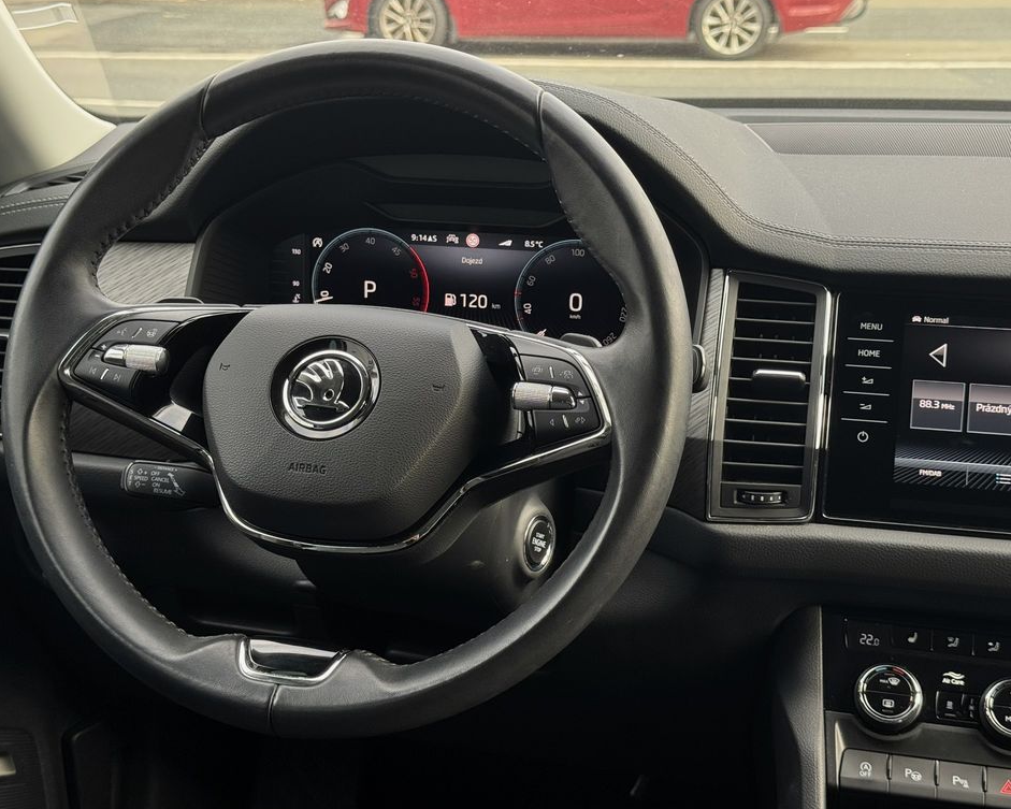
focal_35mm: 51
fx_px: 1526
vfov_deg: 29.7
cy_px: 405
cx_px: 514
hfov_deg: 36.7
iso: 80
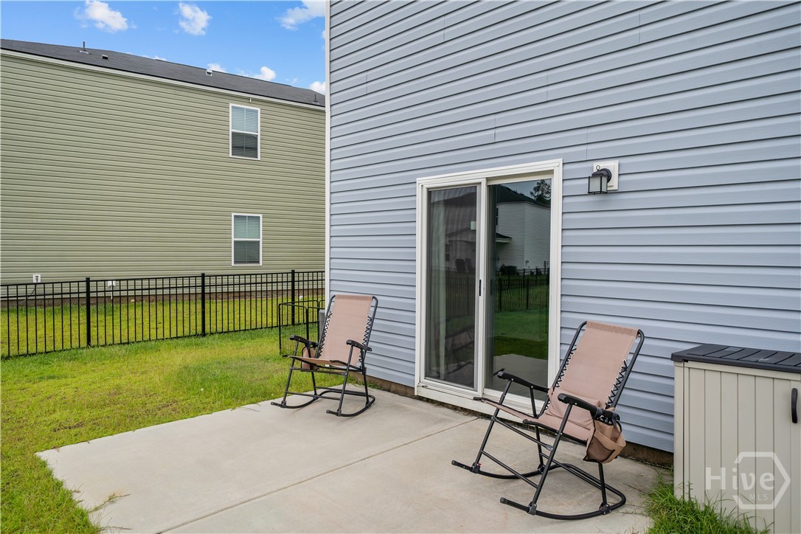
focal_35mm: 24
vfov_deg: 53.1
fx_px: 534
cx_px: 400
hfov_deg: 73.7
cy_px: 267
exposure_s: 1/320
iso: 100
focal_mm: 24
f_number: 8
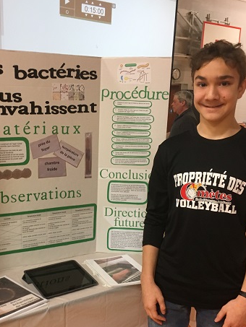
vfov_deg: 45.4
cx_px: 80
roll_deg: -1.6
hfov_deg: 34.8
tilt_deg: -17.4
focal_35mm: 41
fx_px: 388
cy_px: 205
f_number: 2.2
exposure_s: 1/30
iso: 125
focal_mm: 4.15
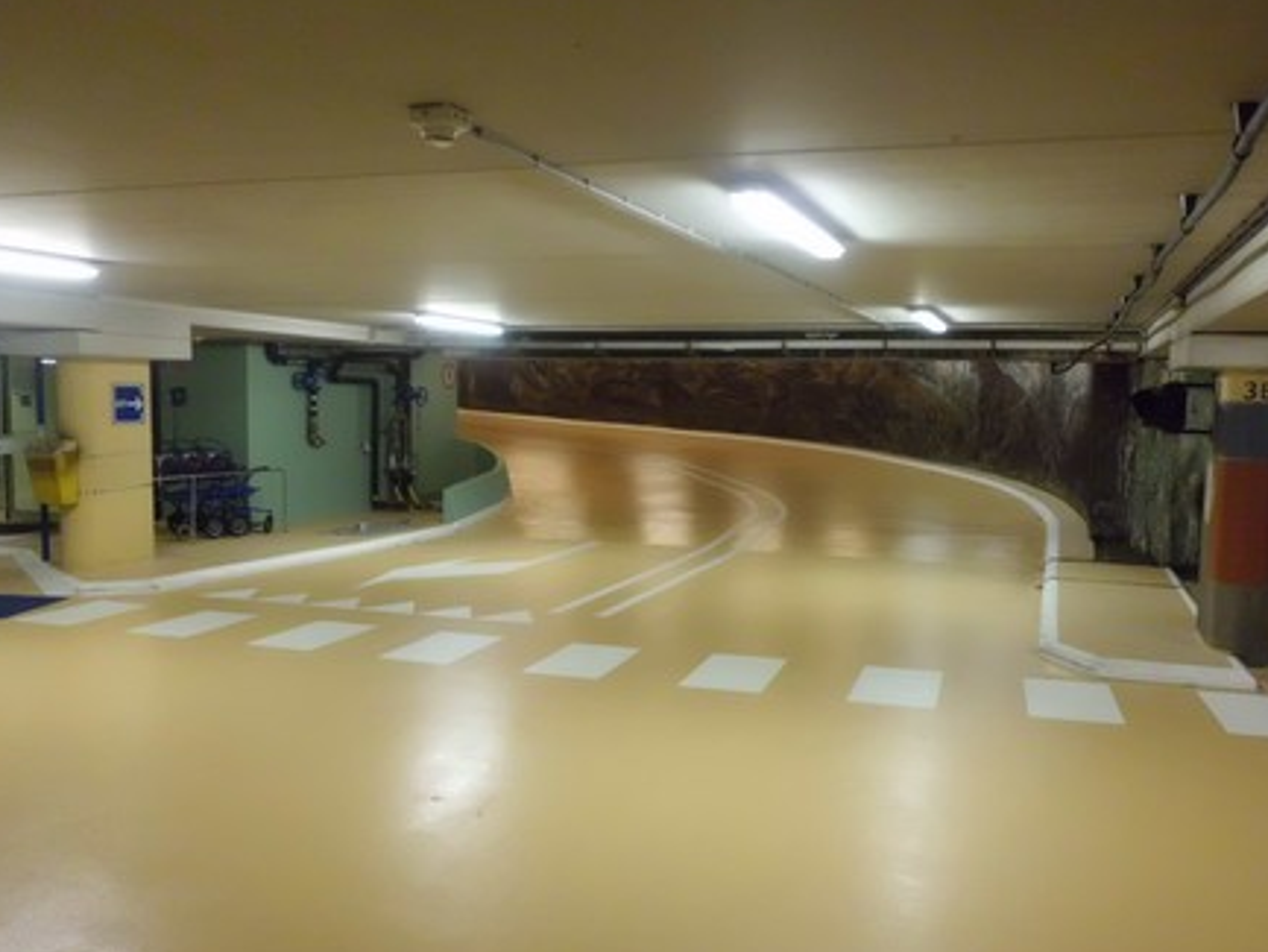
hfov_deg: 59.9
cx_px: 671
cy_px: 511
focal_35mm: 30
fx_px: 1099
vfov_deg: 46.8
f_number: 2.8
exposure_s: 1/50
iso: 400
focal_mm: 4.7
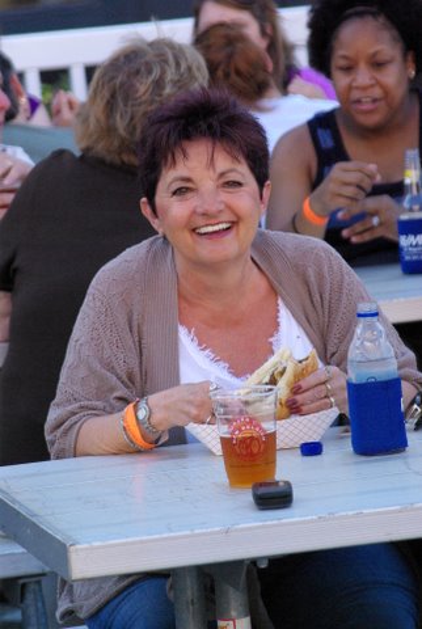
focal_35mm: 214
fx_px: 3755
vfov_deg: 9.6
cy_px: 314
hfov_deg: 6.4
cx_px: 211
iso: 1600
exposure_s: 1/350
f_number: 8
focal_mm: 143
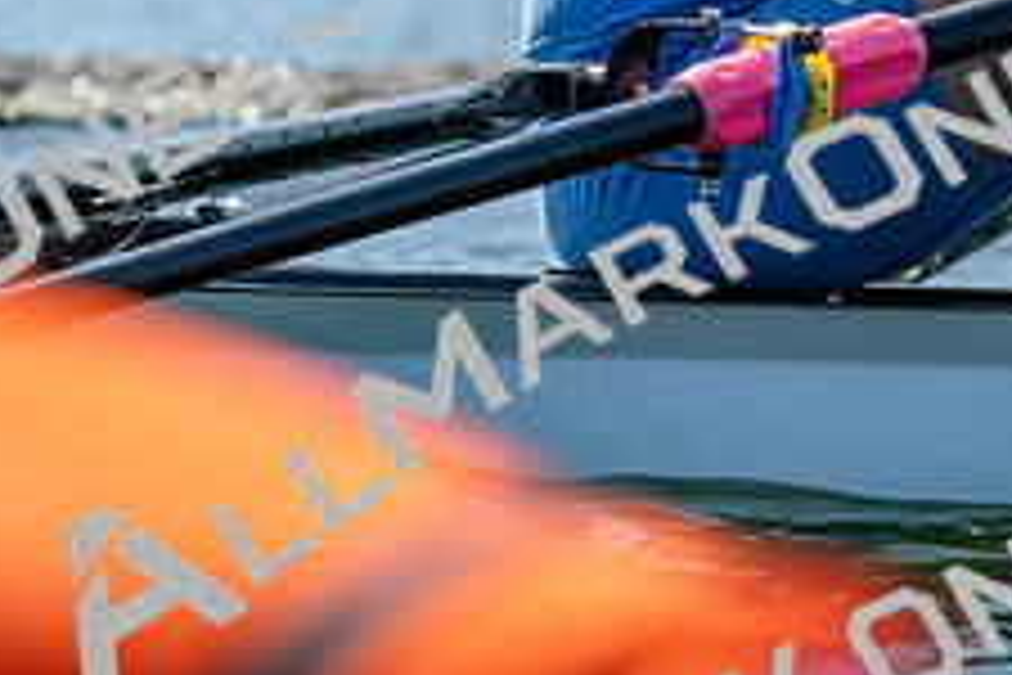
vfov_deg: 1.4
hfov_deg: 2.0
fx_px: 28278
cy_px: 7
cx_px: 981
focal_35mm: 1006
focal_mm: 391
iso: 320
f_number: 6.3
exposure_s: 1/2000
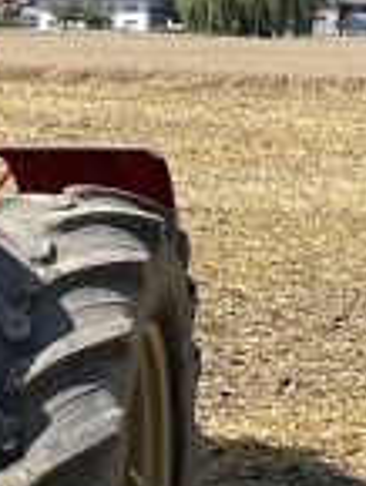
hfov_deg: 9.7
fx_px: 2013
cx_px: -359
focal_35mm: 143
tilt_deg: +2.5
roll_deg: +1.0
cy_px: -60
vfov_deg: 13.5
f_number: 1.6
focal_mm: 4.2
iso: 32
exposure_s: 1/2817
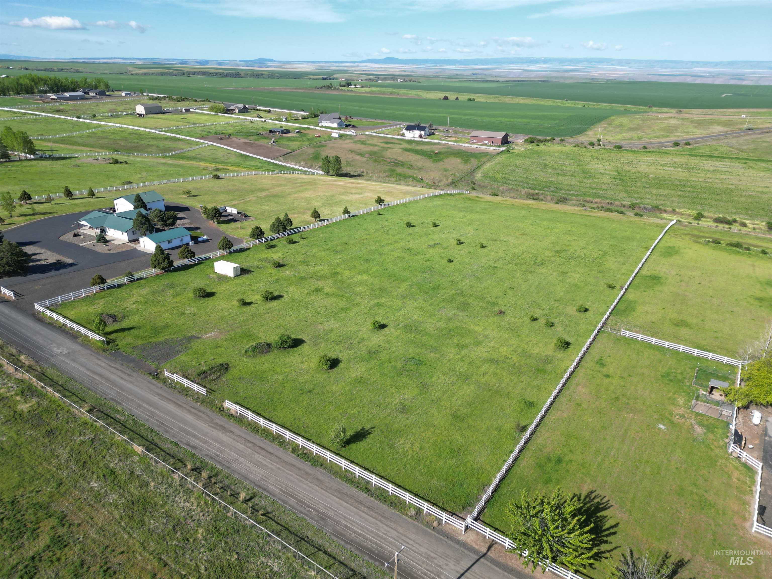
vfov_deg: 56.8
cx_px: 386
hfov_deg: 71.6
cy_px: 290
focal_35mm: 24
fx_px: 535
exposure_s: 1/2000
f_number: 1.7
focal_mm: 6.72
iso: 100
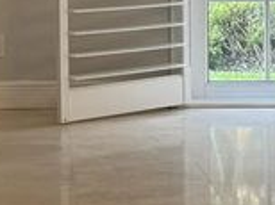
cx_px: 88
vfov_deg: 9.1
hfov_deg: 12.3
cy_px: -41
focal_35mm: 160
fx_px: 1269
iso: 200
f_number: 1.78
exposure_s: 1/120
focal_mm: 6.76
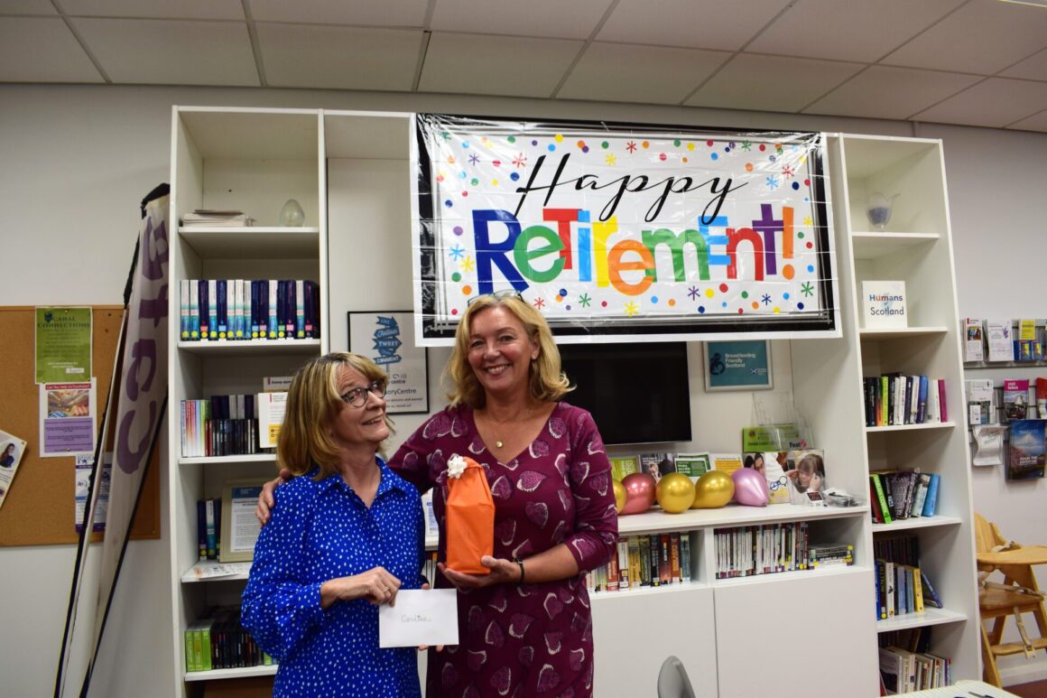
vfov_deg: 47.9
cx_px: 524
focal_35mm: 27
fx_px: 785
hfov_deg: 67.4
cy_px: 349
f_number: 7.1
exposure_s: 1/25
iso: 400
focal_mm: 18
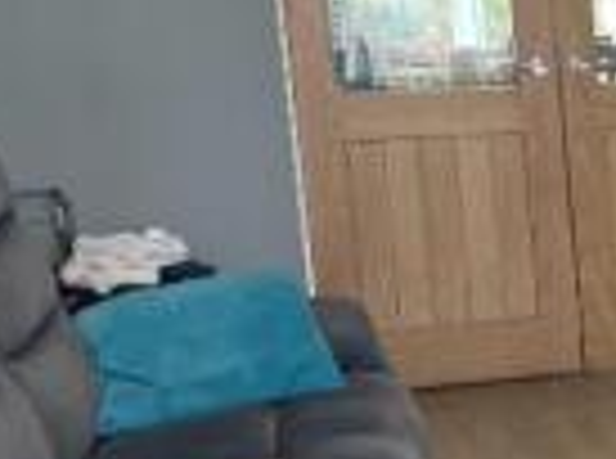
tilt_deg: -11.8
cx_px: 1140
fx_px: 1970
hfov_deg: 15.2
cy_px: 362
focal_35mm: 111
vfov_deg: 13.2
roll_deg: +1.9
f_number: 1.6
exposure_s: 1/100
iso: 40
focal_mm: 4.2
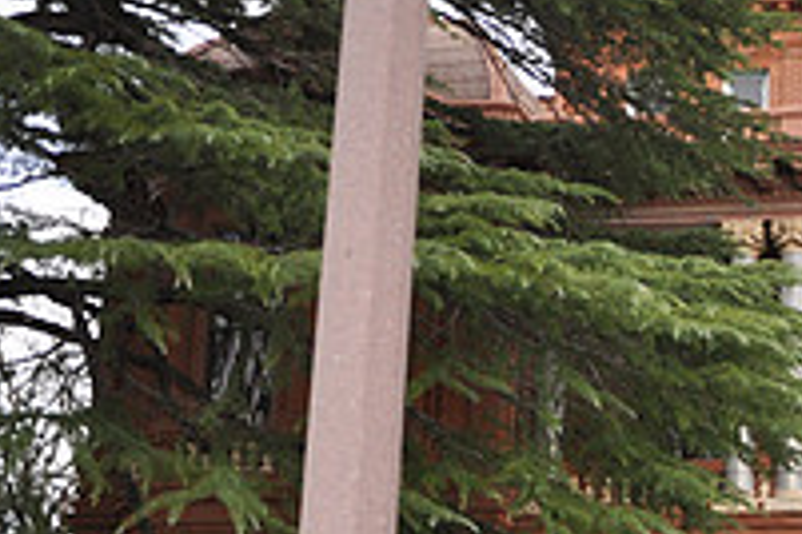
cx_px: 906
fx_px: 2116
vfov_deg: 14.4
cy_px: 325
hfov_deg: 20.4
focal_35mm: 95
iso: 400
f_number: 3.8
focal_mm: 22
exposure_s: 1/200
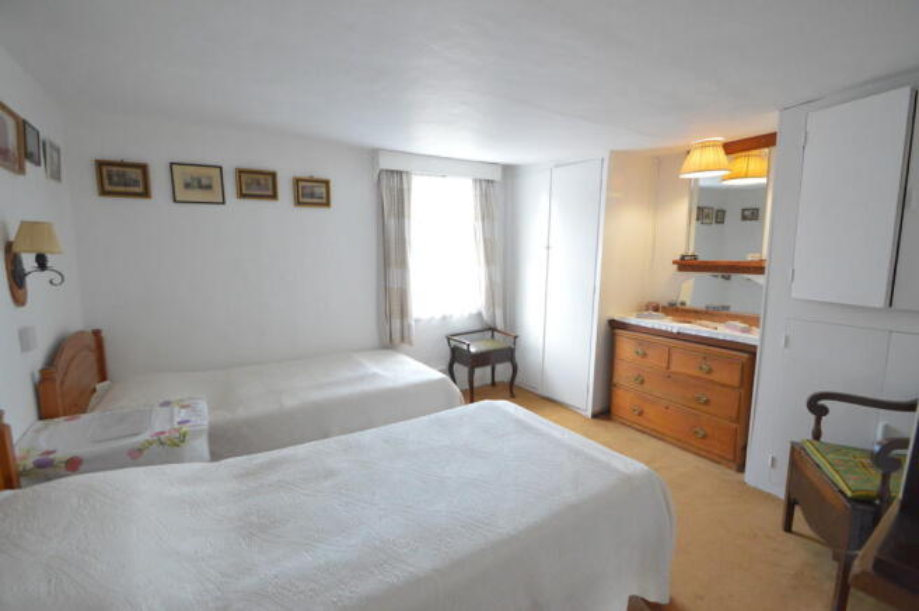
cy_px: 306
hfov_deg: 100.4
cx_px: 460
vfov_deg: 77.2
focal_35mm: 15
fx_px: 383
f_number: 5.6
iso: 3200
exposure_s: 1/40
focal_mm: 10
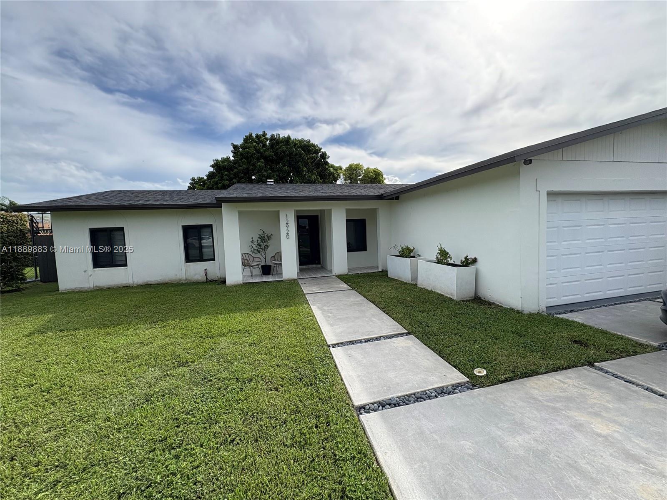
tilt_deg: -2.5
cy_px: 250
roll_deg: +2.6
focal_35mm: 14
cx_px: 334
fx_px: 270
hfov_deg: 102.1
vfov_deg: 85.7
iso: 64
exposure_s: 1/1536
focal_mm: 2.22
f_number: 2.2
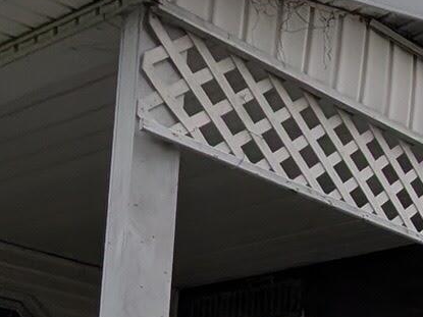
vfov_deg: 18.1
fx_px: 904
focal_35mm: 74
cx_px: 733
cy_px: 446
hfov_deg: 20.1
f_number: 1.7
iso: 50
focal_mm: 2.02
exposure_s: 1/2660
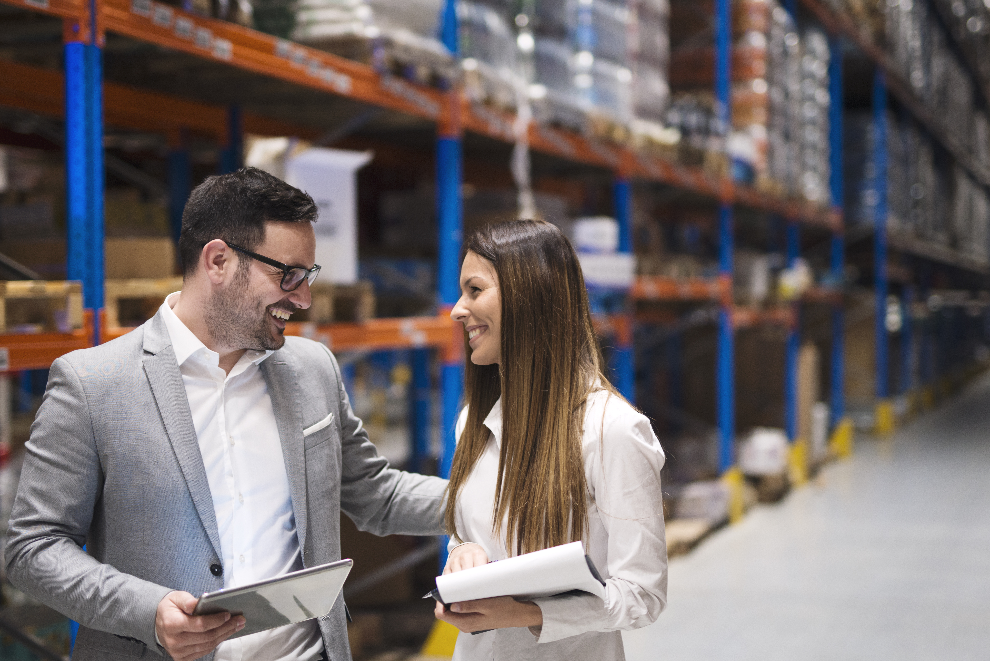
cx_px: 464
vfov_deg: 21.6
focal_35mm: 63
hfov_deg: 31.9
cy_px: 329
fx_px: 1733
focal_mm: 50
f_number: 1.4
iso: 640
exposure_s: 1/100
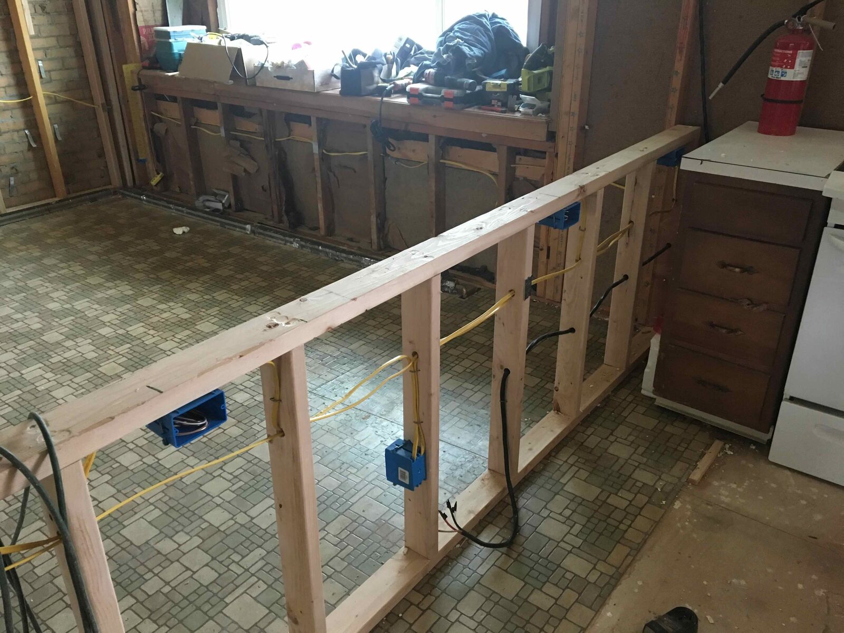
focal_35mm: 29
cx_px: 422
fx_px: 707
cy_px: 316
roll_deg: +0.2
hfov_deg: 61.7
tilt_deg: -26.7
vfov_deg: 48.2
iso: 200
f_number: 2.2
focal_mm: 4.15
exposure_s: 1/17
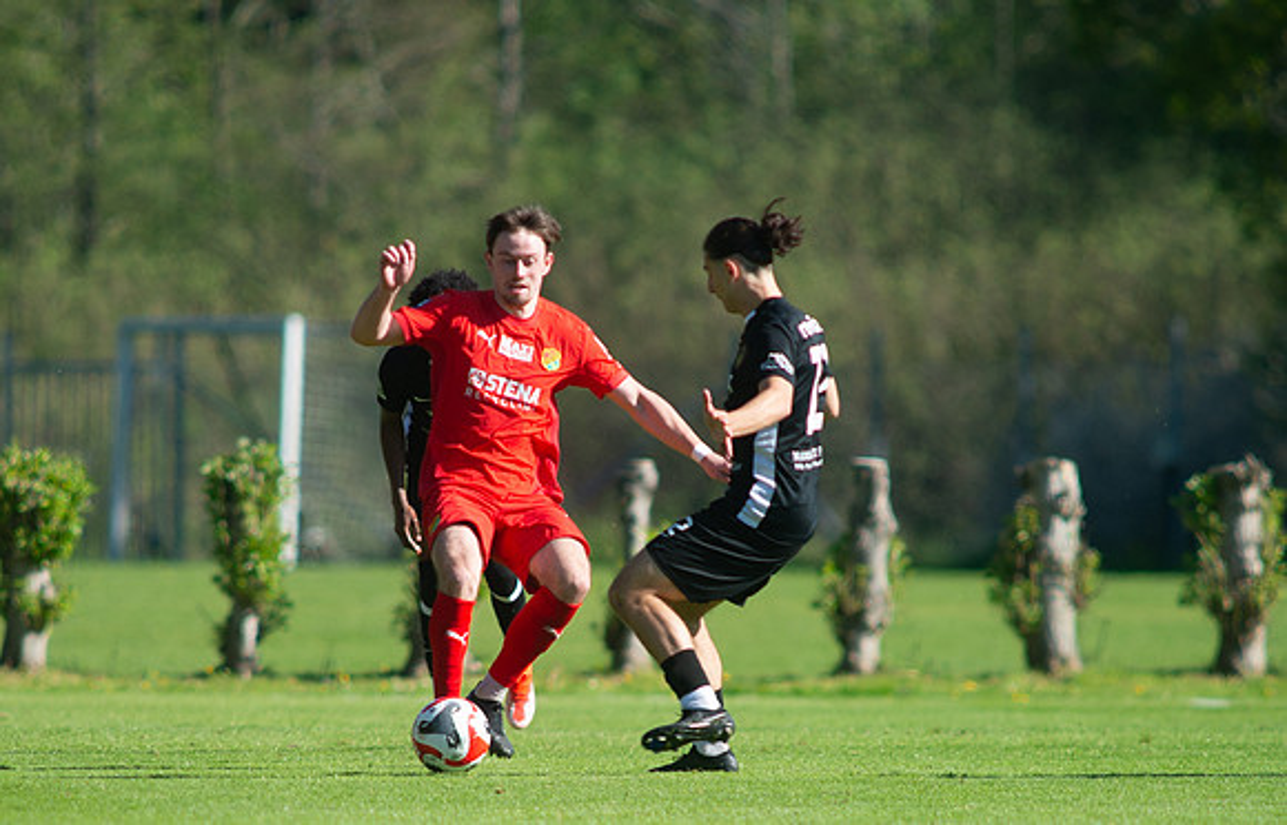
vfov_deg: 1.8
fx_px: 26924
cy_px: 583
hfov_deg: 2.7
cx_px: 576
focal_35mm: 762
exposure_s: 1/1600
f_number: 4
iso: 250
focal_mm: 420
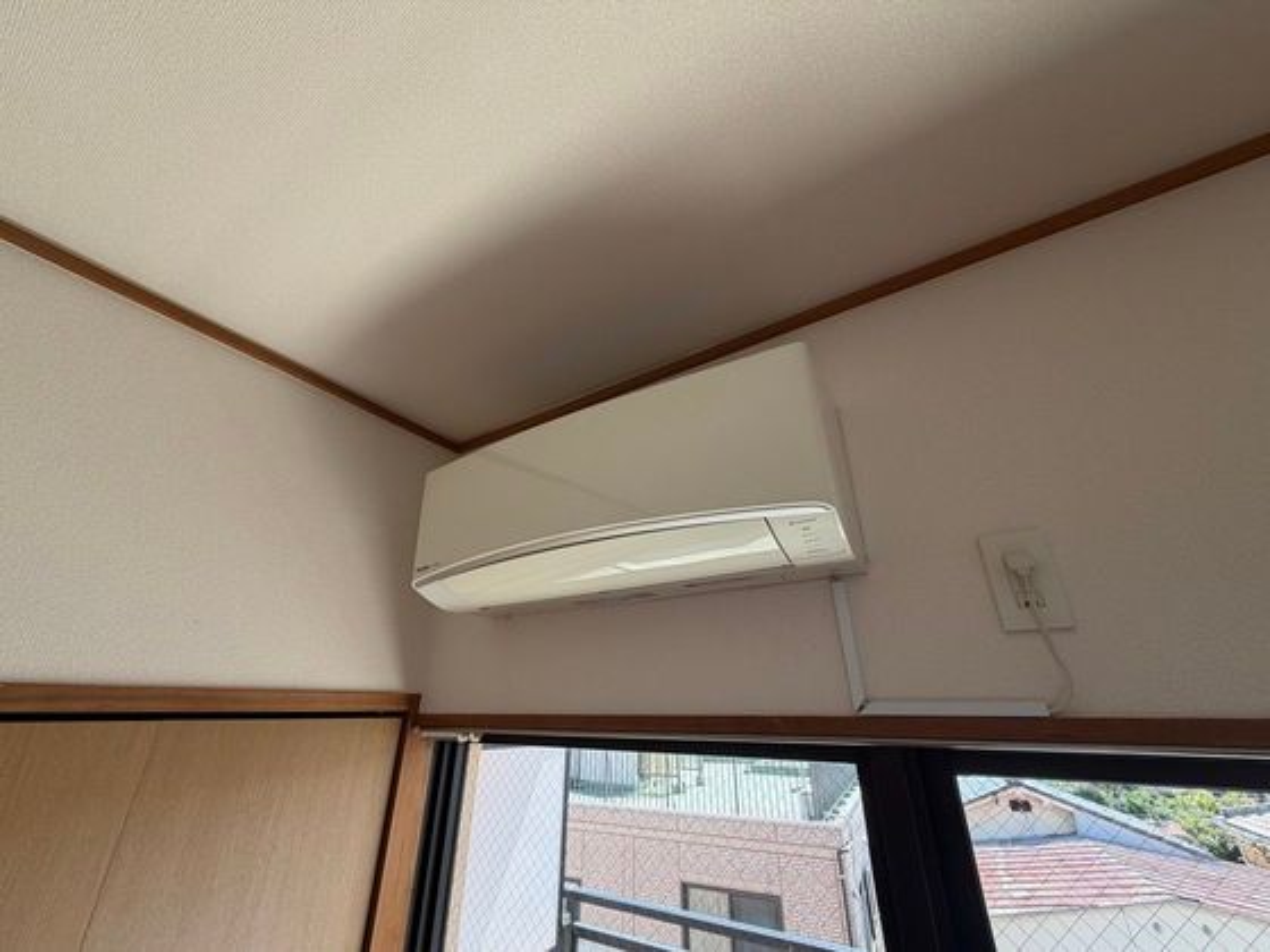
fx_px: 514
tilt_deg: +24.0
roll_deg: -0.8
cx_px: 635
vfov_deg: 85.7
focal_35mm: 14
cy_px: 476
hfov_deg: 102.1
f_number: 2.2
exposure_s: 1/170
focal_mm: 2.22
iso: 64
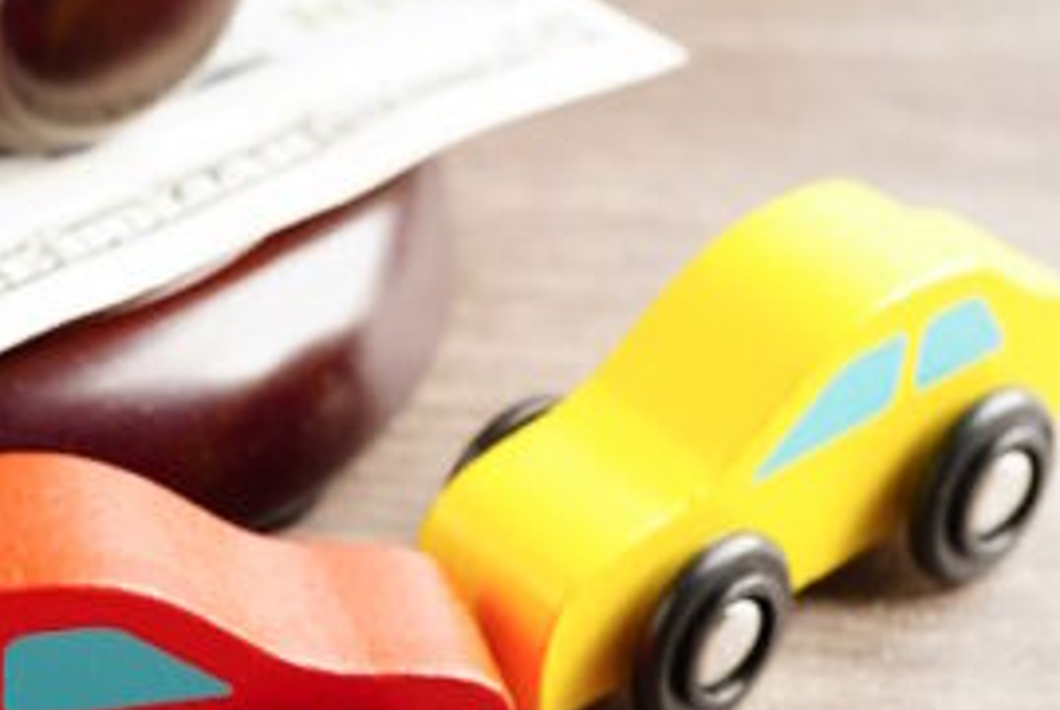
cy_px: 316
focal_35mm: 100
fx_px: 2948
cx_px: 140
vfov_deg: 13.7
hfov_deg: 20.1
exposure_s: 1/80
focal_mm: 50
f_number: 6.3
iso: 100
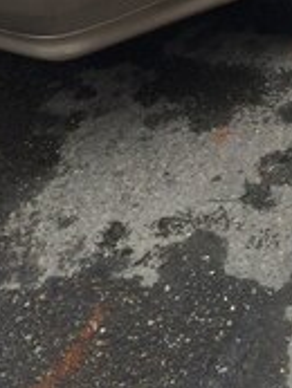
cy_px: -110
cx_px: 303
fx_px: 932
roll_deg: +4.5
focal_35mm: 83
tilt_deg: -23.6
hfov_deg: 17.3
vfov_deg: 21.4
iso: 32
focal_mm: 4.15
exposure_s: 1/373
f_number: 2.2
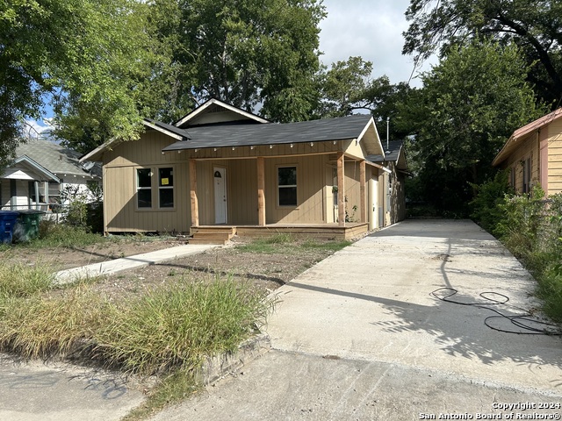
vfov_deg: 53.1
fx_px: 422
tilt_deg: -0.6
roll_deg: +1.9
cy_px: 210
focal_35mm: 26
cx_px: 281
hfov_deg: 67.3
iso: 50
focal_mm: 5.7
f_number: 1.5
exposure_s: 1/5882
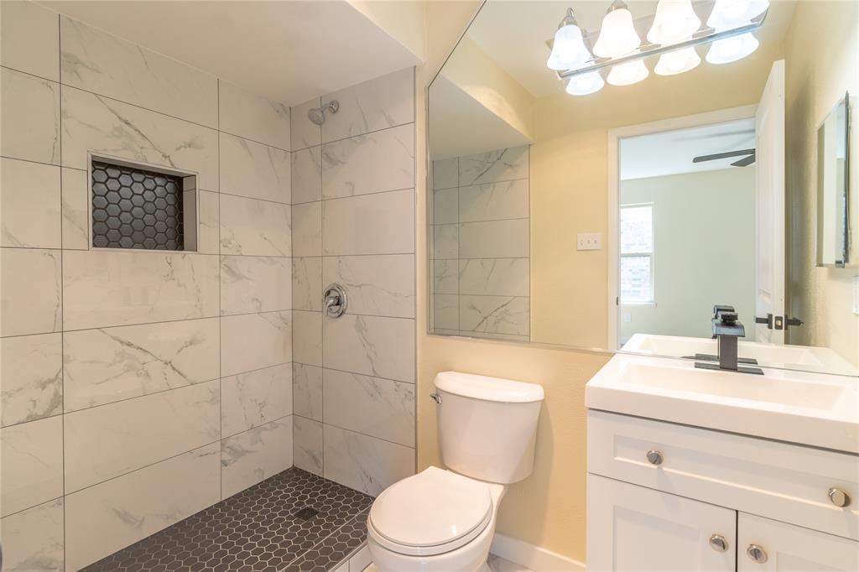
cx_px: 430
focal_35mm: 16
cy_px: 286
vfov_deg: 72.0
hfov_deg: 95.0
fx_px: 394
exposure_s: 1/50
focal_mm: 11
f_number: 7.1
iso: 100
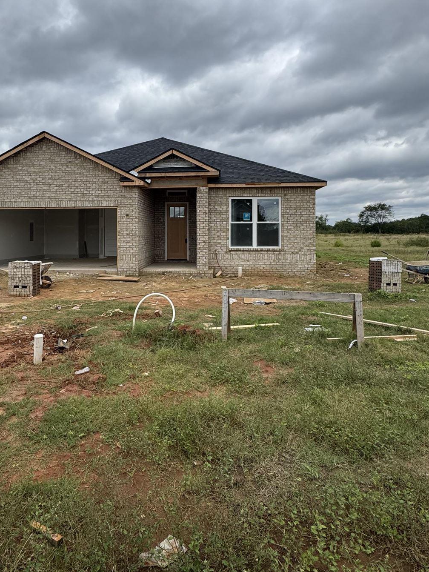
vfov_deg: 70.9
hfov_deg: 56.4
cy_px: 229
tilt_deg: +0.9
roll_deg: +0.0
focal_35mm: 24
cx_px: 174
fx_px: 397
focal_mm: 2.22
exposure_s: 1/1748
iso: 50
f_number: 2.2
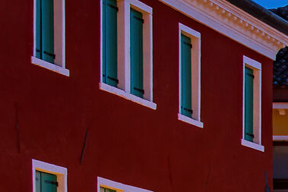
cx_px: 888
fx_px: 1977
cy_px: 358
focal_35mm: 247
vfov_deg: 5.5
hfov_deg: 7.3
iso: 200
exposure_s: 5
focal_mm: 26
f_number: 13
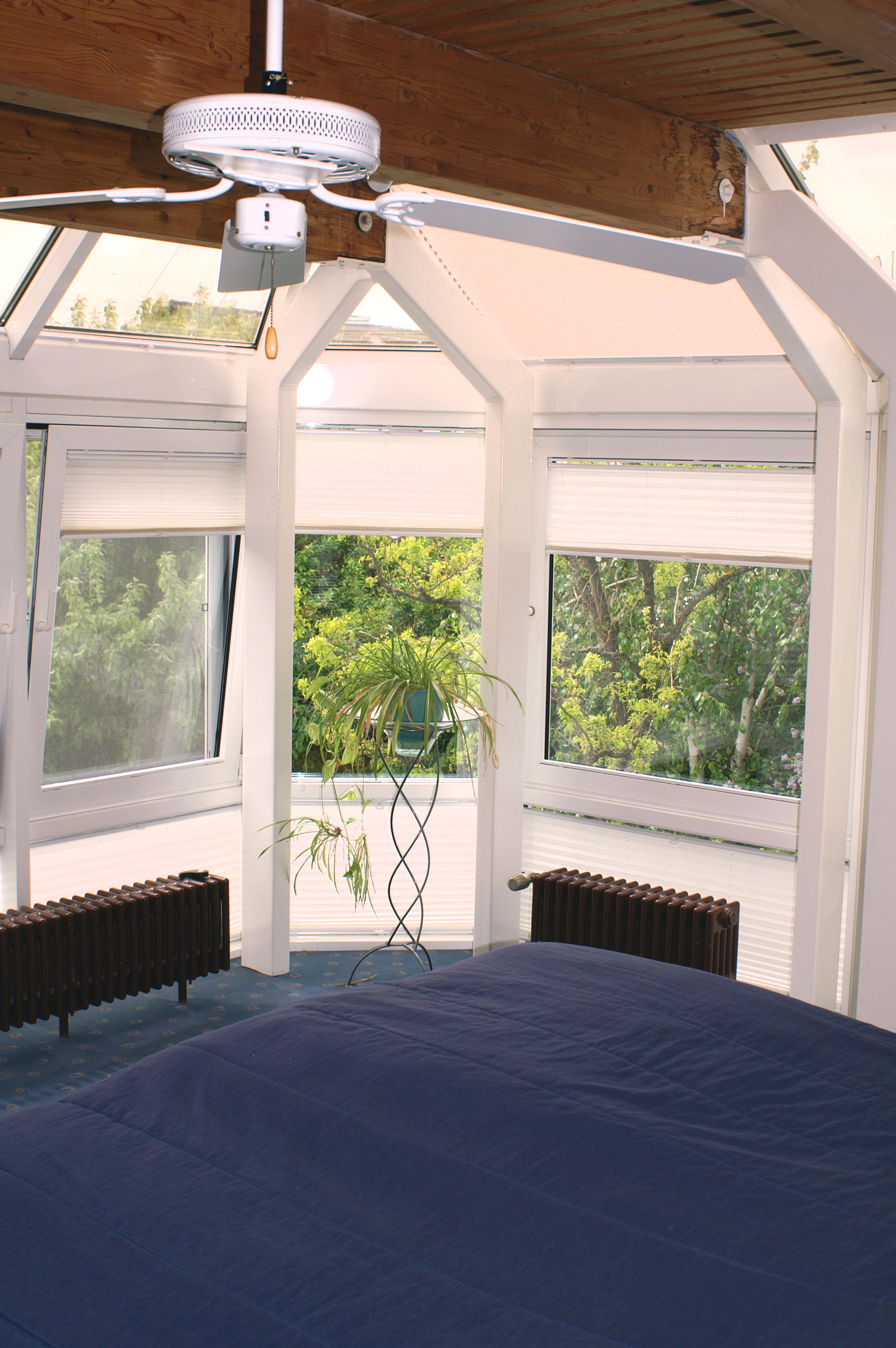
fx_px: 1571
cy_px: 674
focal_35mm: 42
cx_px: 448
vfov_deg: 46.4
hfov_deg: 31.8
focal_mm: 28
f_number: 7.1
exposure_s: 1/125
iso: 100
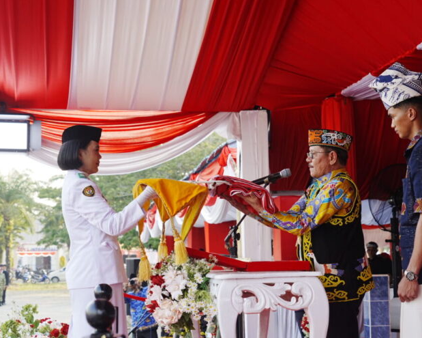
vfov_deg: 20.7
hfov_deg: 25.7
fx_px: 924
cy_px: 170
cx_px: 220
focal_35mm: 74
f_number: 6.3
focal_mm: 65
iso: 1000
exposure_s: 1/320
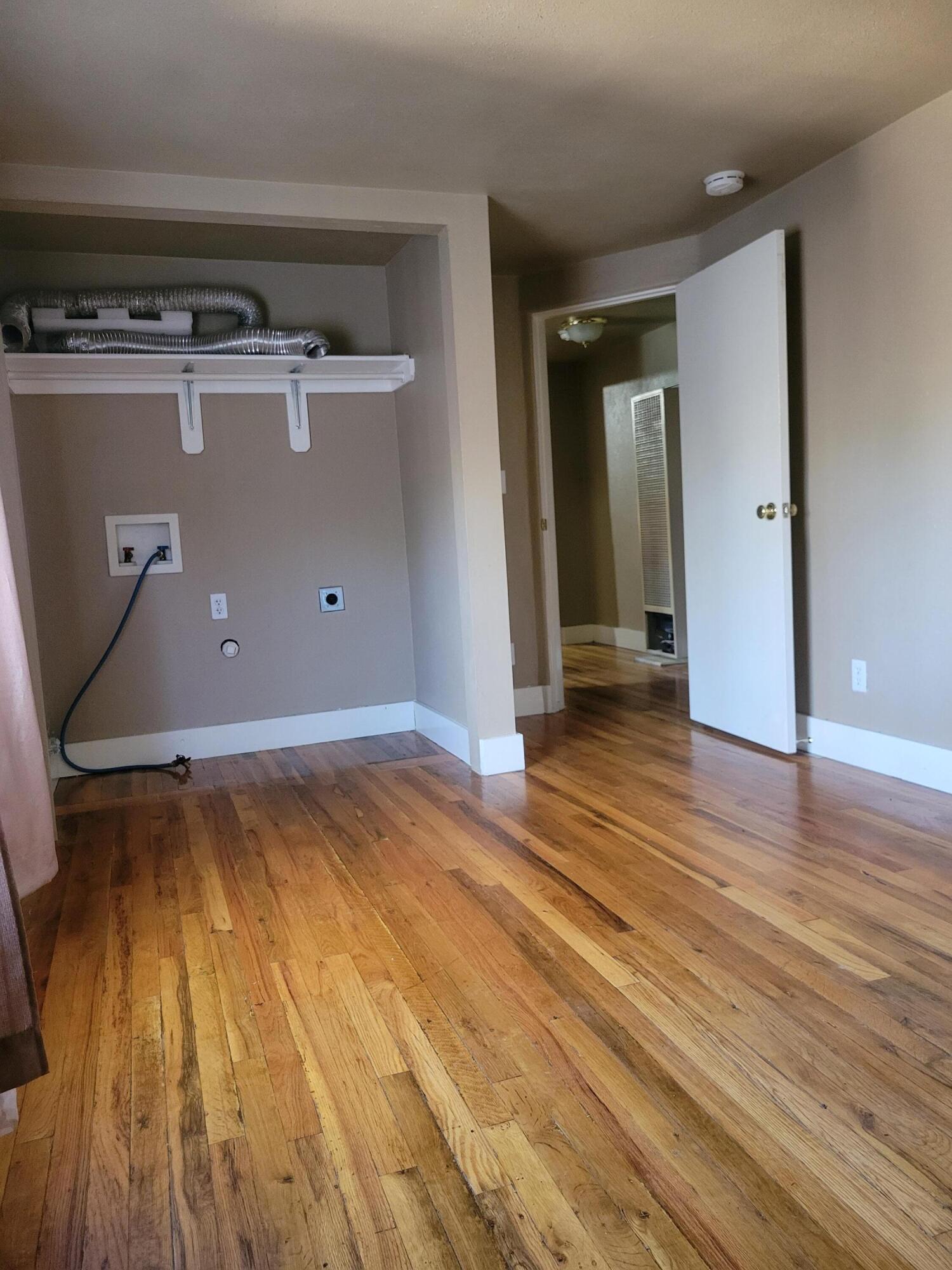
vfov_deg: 67.3
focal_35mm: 26
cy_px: 635
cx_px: 476
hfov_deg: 53.1
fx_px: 953
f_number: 1.8
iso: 640
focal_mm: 5.4
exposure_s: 1/30
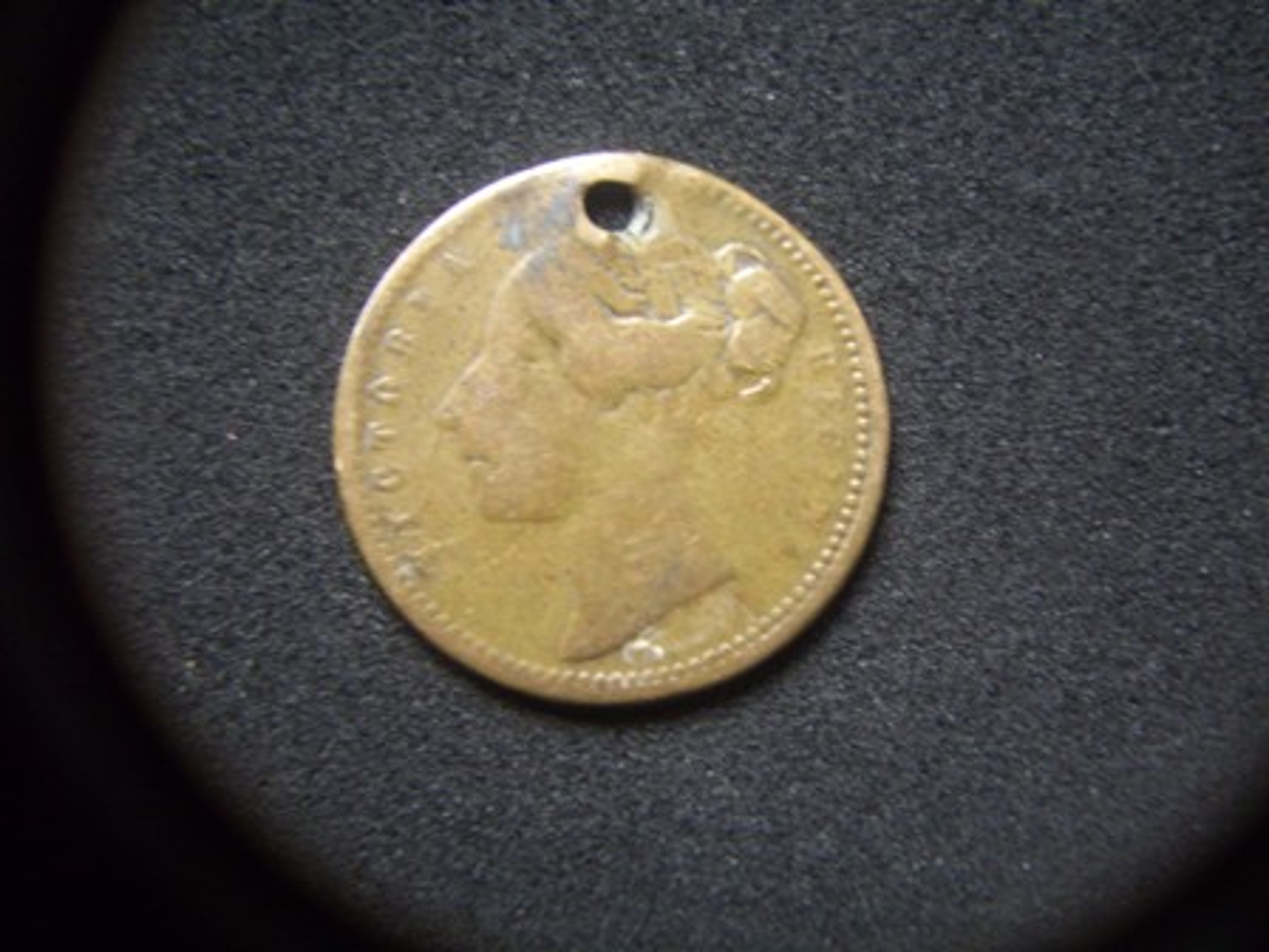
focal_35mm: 34
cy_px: 476
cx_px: 634
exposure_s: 1/8
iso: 160
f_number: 2.9
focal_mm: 5.7
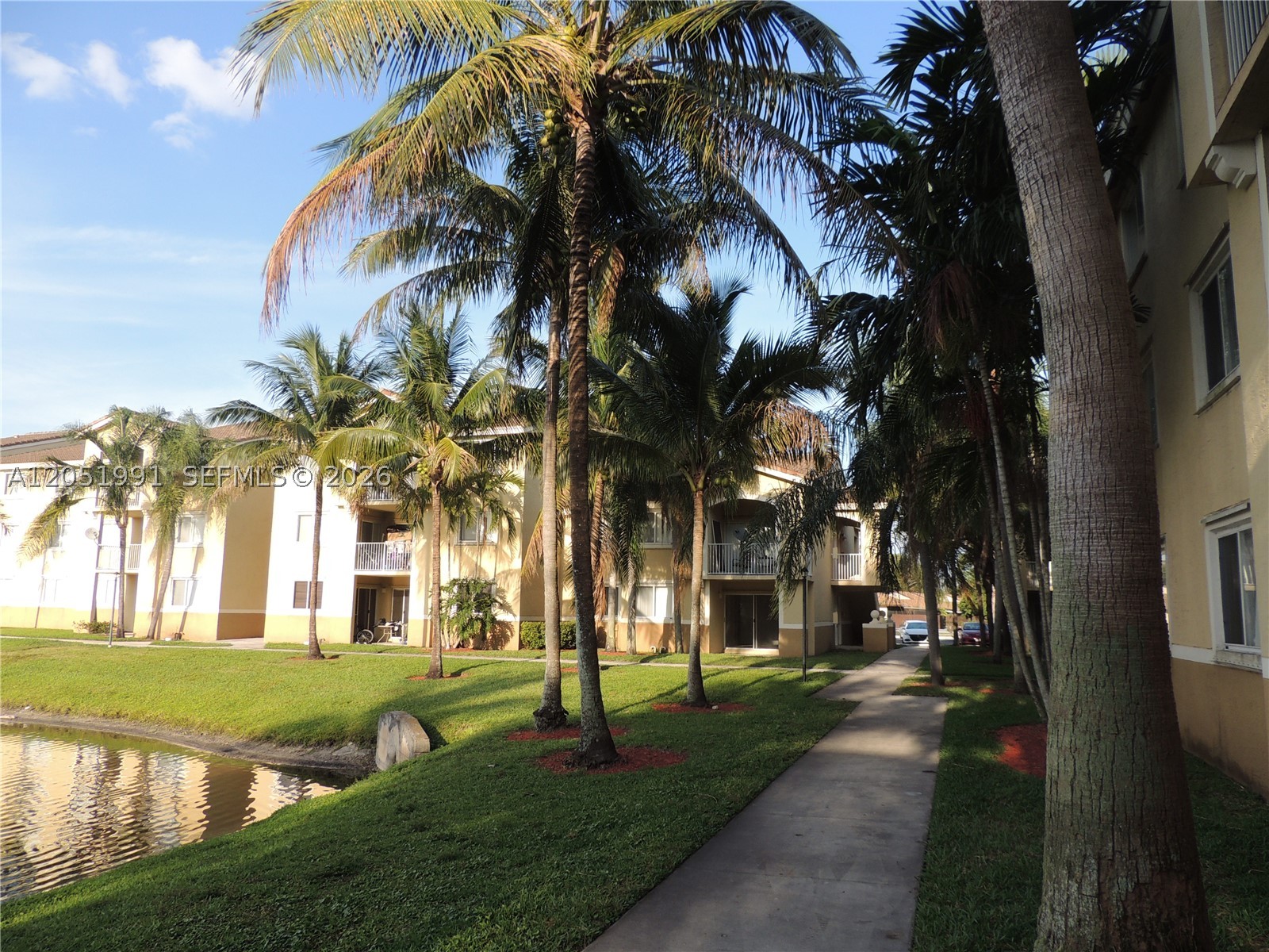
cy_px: 476
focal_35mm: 24
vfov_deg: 56.8
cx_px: 634
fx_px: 880
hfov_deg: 71.6
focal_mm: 4.3
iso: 100
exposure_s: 1/500
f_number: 3
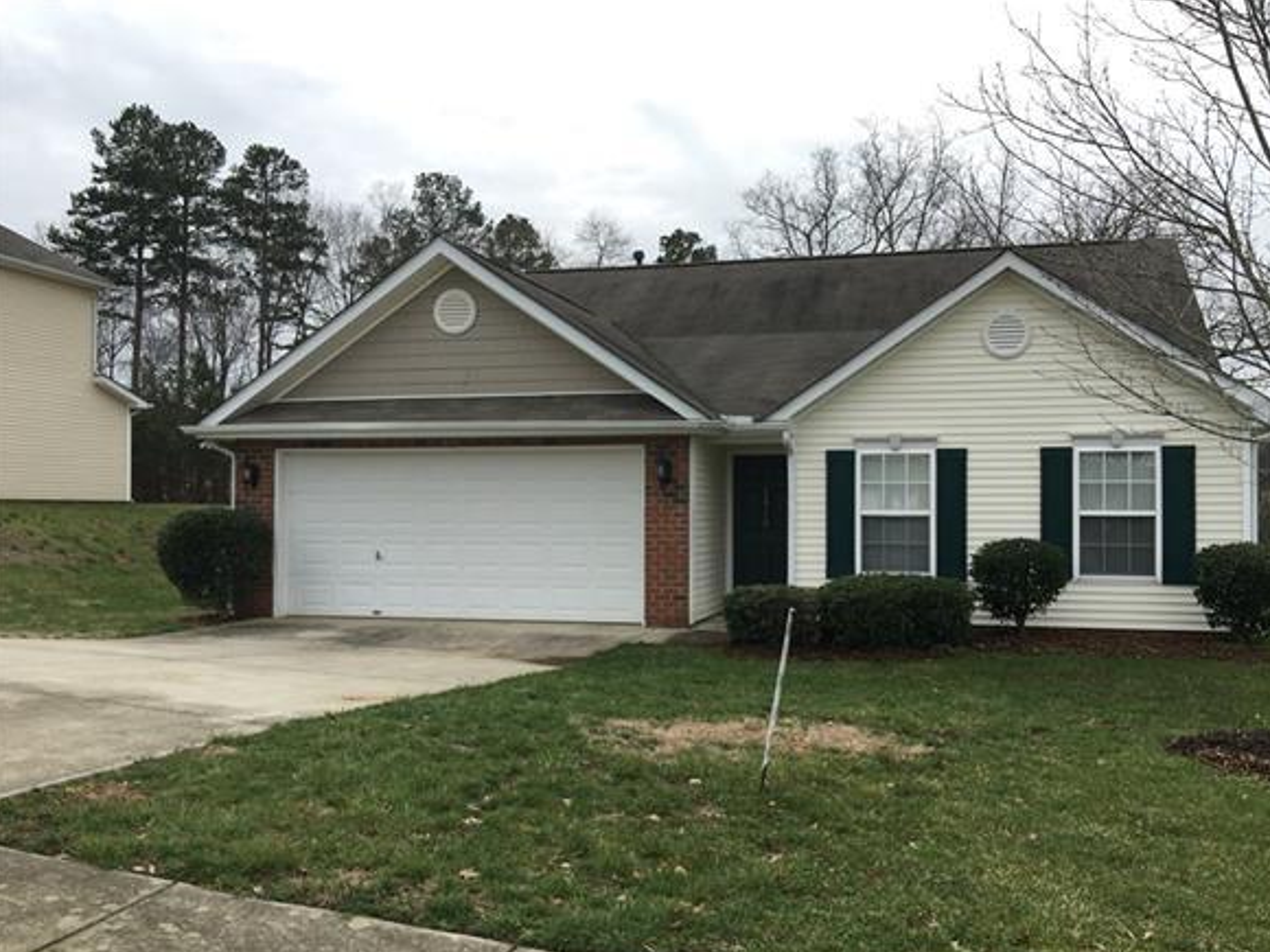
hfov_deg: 56.7
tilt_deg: +0.6
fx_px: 1174
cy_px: 519
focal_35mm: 32
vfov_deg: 44.1
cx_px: 692
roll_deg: +0.0
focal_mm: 4.15
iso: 25
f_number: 2.2
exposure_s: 1/630
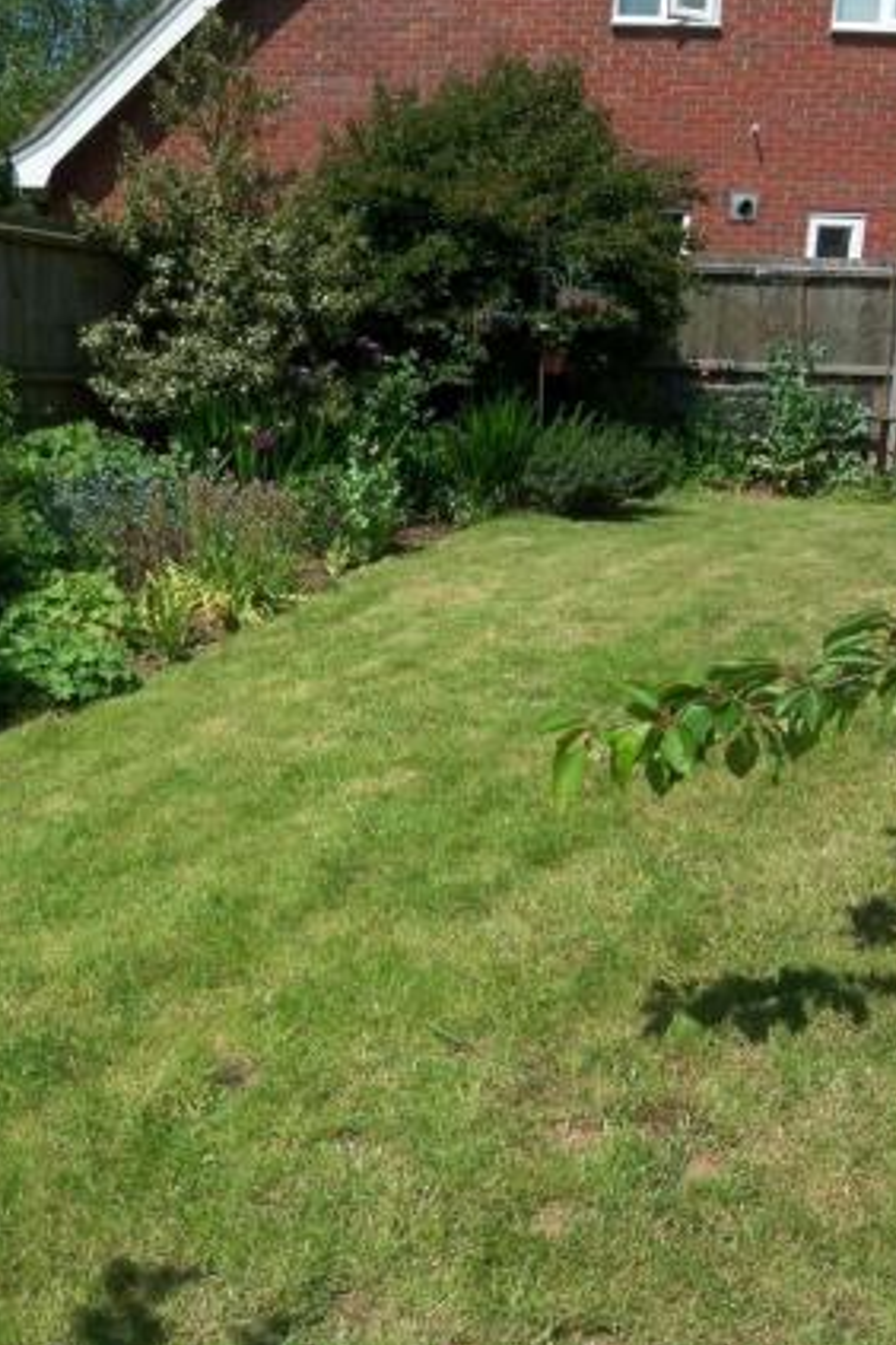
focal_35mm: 33
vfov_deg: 57.2
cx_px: 389
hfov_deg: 39.9
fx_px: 1232
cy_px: 663
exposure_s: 1/250
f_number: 5.6
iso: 50
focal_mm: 3.8
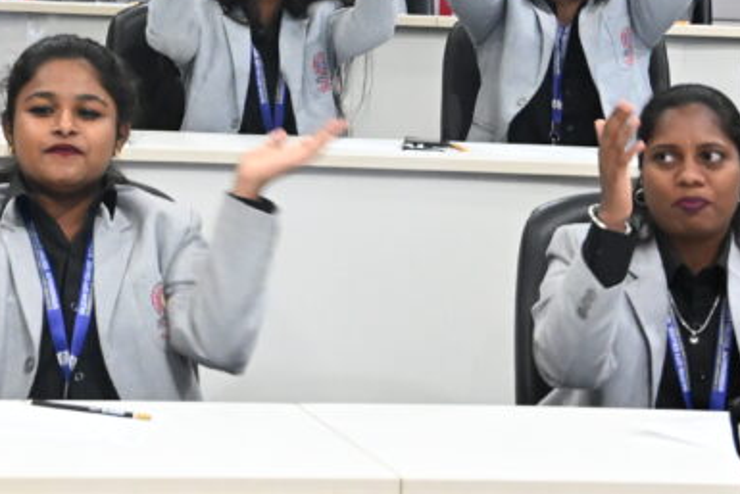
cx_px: 10
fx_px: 2255
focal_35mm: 110
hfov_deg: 18.2
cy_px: -126
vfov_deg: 12.2
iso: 4500
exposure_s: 1/60
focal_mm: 27.5
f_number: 5.6
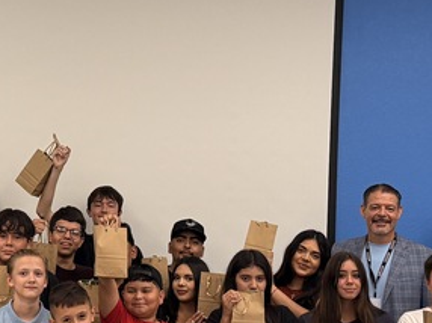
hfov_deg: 22.3
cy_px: 172
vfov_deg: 17.1
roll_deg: -2.3
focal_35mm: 86
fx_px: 1072
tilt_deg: +1.9
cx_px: 59
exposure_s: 1/176
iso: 200
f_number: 1.78
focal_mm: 6.76
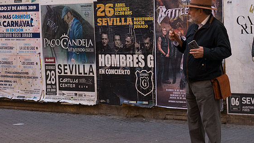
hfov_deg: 18.9
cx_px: 155
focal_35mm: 113
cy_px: 49
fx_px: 761
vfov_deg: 10.7
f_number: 11
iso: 250
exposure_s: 1/125
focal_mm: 50
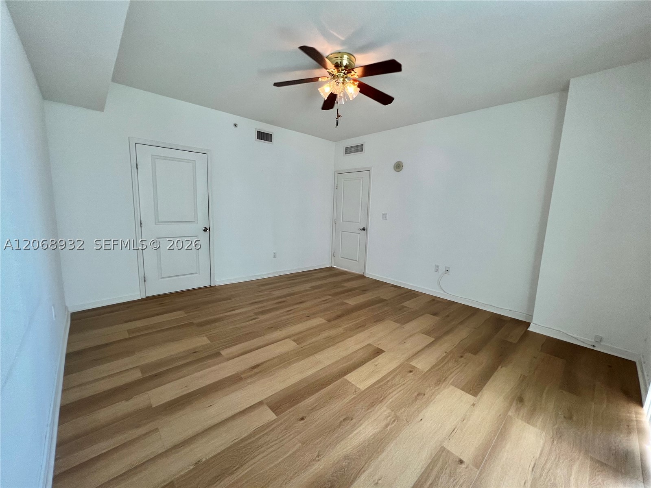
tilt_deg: -8.5
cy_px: 244
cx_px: 326
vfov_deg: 89.9
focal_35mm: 13
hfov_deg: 106.2
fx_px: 244
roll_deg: -2.1
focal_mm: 1.57
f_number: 1.8
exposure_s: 1/120
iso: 80
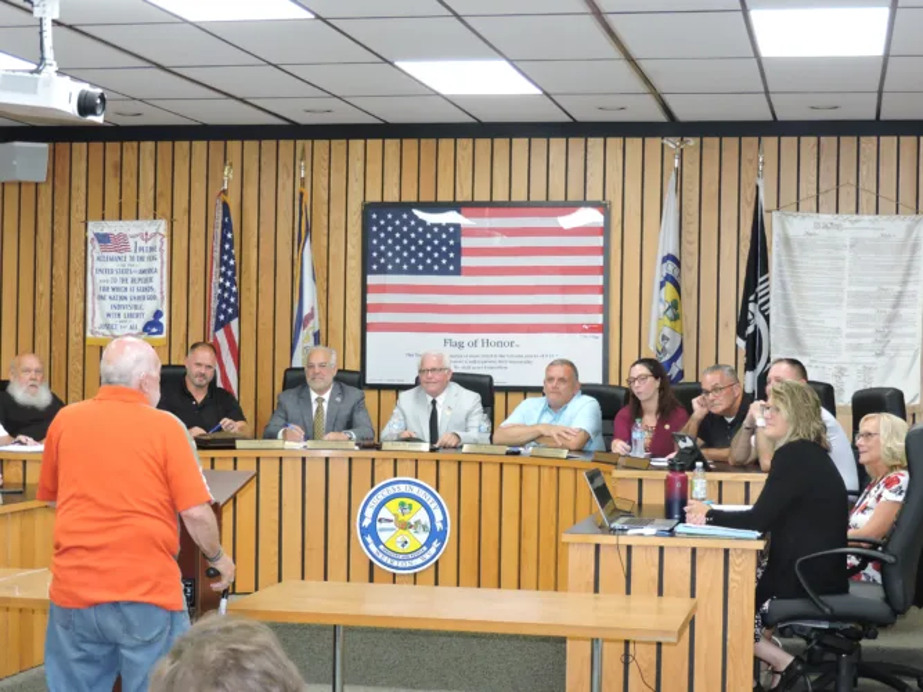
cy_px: 346
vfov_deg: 21.0
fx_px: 1866
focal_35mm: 70
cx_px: 462
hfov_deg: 27.8
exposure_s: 1/60
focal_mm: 12.5
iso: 640
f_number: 3.9
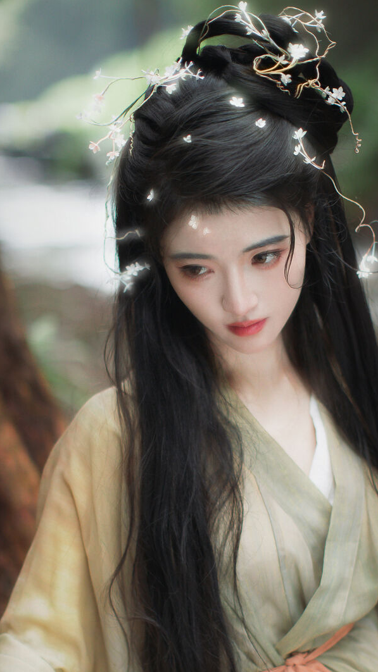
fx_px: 1551
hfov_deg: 13.9
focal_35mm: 87
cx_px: 242
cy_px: 468
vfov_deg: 24.3
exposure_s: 1/100
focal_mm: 50
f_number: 1.4
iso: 500
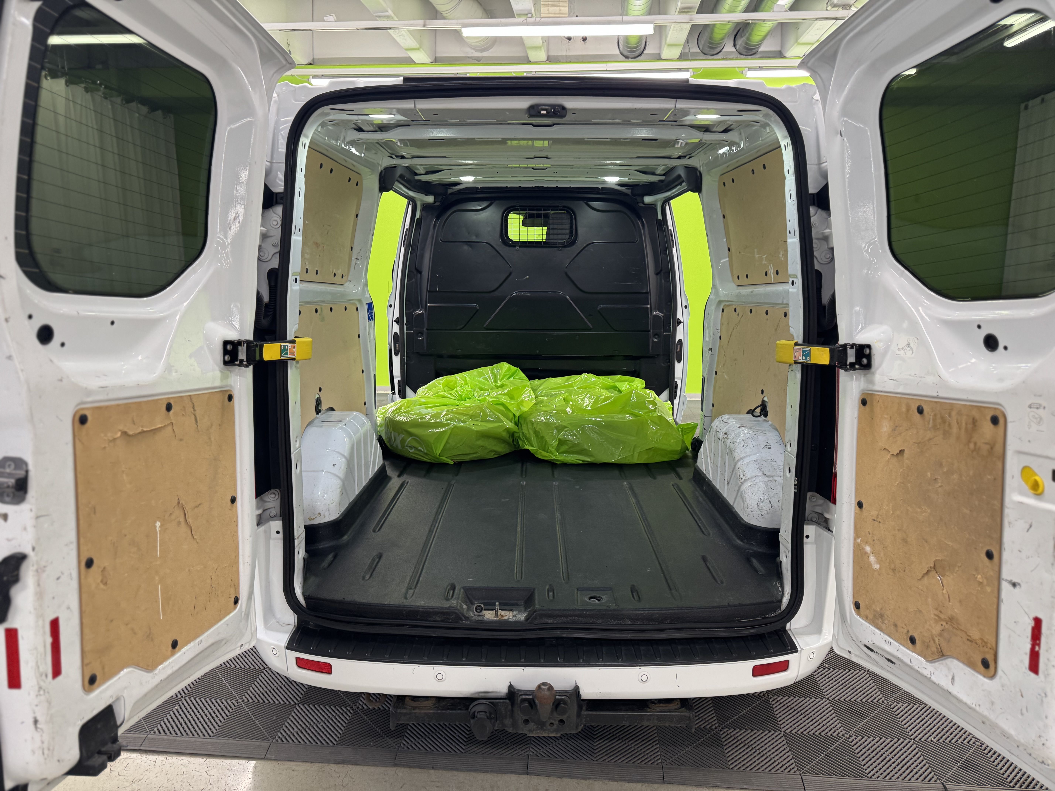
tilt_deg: -6.3
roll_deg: +0.9
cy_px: 396
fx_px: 731
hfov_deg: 71.6
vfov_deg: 56.8
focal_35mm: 24
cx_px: 528
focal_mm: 6.76
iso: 200
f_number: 1.78
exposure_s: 1/100
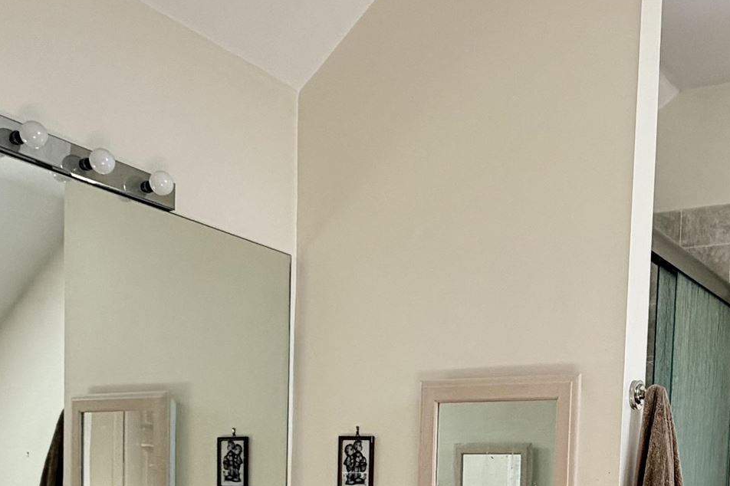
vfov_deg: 25.9
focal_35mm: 47
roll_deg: -2.7
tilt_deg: -3.2
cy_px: 567
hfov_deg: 40.9
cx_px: 538
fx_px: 953
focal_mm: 2.22
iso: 80
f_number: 2.2
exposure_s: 1/121
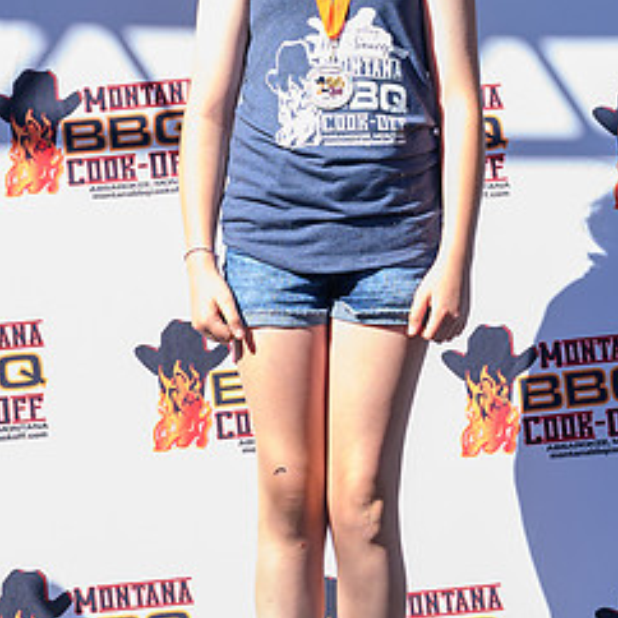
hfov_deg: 9.5
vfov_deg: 9.3
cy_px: -179
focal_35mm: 185
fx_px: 3737
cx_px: 254
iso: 400
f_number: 5
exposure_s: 1/500
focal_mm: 47
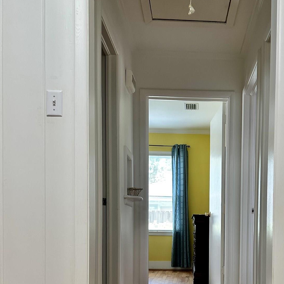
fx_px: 418
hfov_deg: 36.9
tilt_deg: -2.6
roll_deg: -1.2
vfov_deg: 35.9
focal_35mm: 45
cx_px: 204
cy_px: 239
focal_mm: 6.86
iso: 160
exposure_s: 1/120
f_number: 1.78
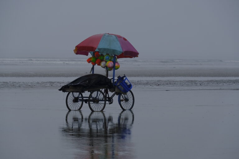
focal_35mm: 206
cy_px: 80
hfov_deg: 10.0
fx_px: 1368
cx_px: 120
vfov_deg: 6.7
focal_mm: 137.2
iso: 160
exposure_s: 1/160
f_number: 8
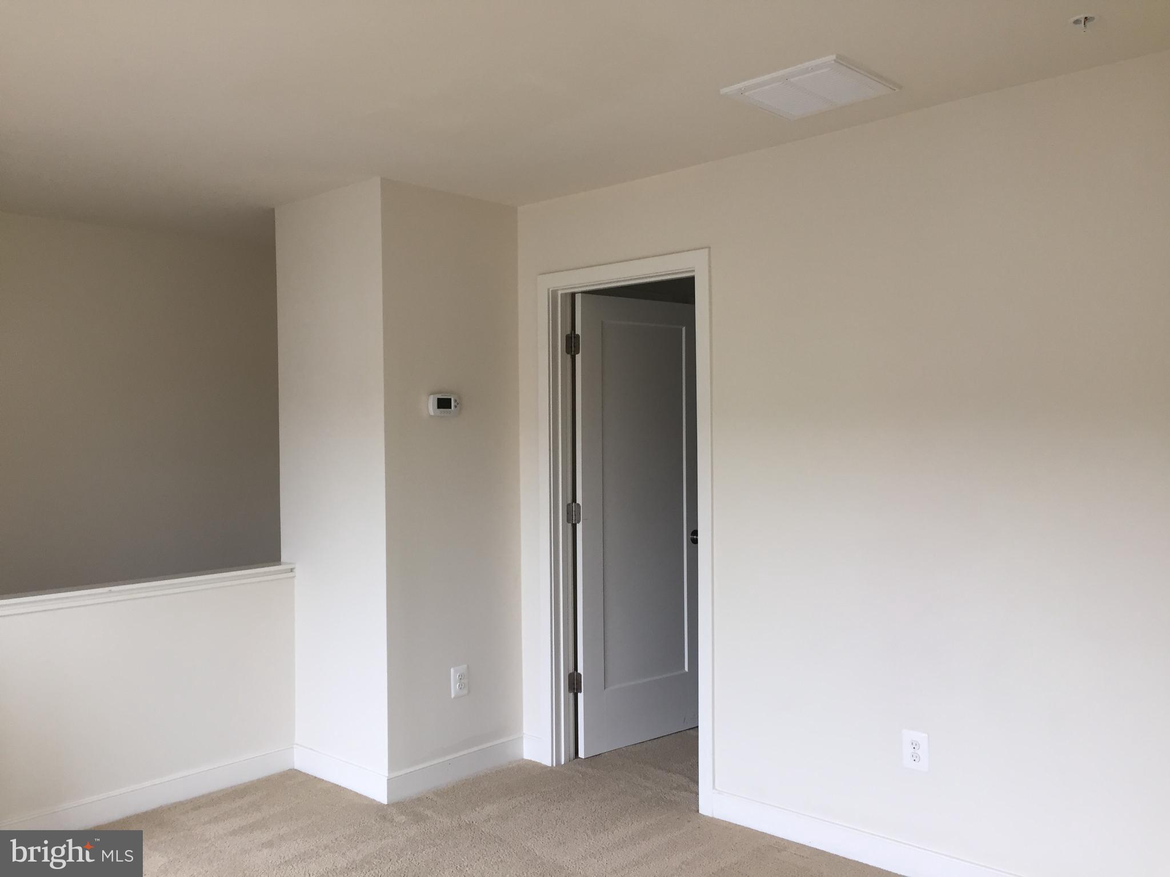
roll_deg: +0.3
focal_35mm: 29
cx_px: 585
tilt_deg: +0.9
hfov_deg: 61.7
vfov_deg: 48.2
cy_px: 438
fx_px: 980
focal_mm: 4.15
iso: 32
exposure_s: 1/40
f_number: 2.2
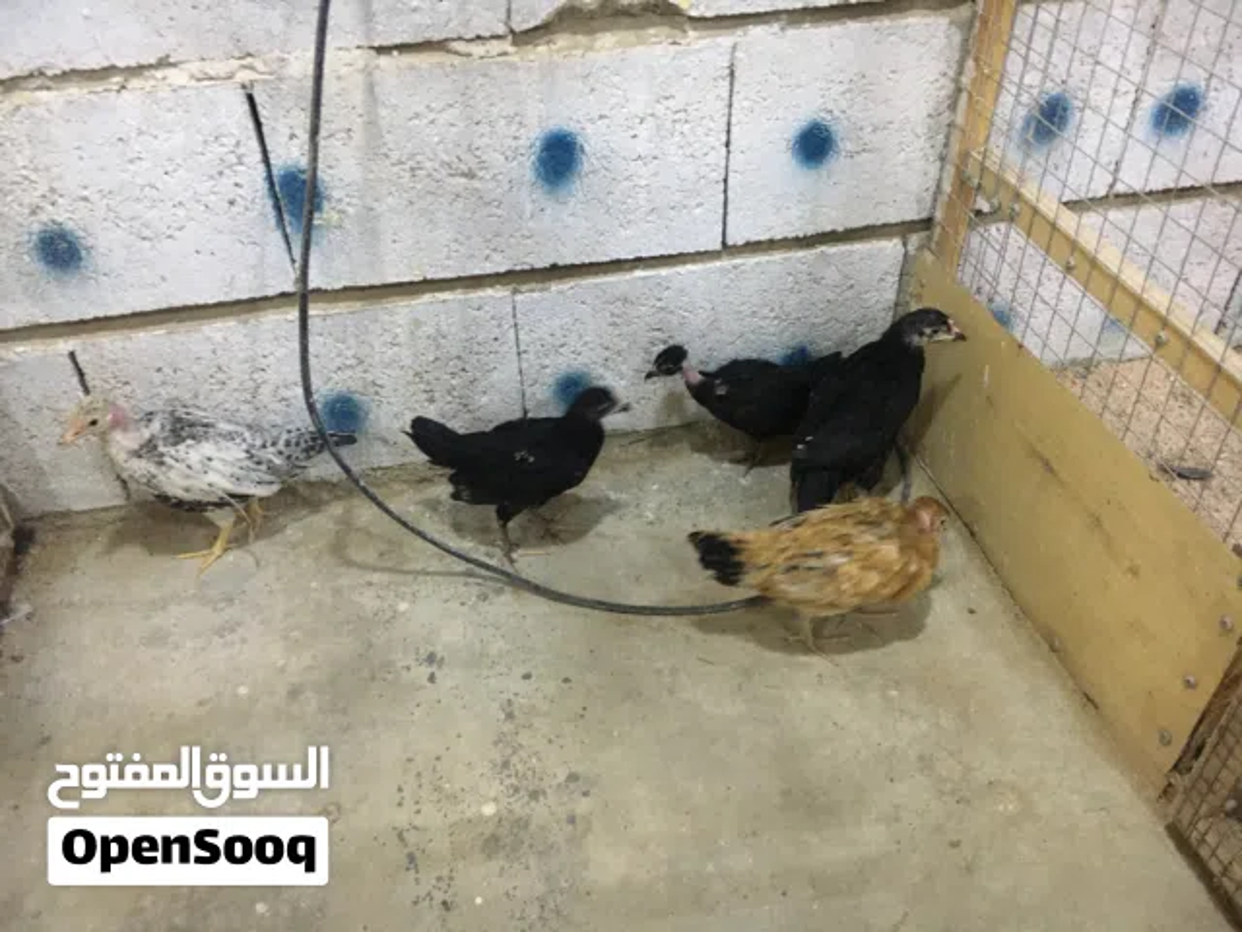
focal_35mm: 29
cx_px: 621
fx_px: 1041
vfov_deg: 48.2
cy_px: 466
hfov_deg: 61.7
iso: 200
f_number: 2.2
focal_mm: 4.15
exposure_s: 1/20
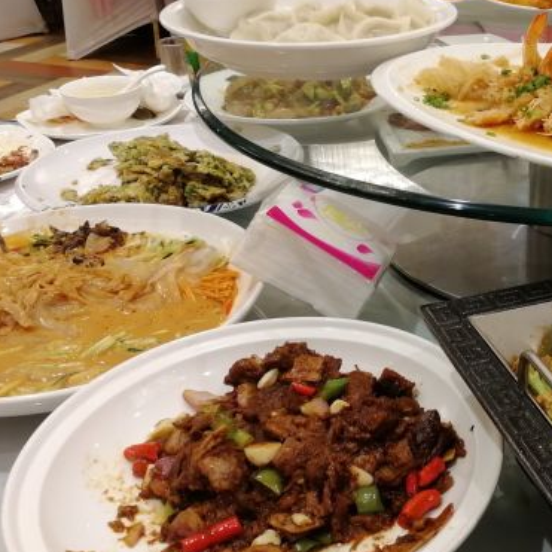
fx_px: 812
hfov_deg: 35.0
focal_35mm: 45
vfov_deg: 37.5
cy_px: 286
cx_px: 515
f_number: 2.2
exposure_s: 1/50
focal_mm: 3.95
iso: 160
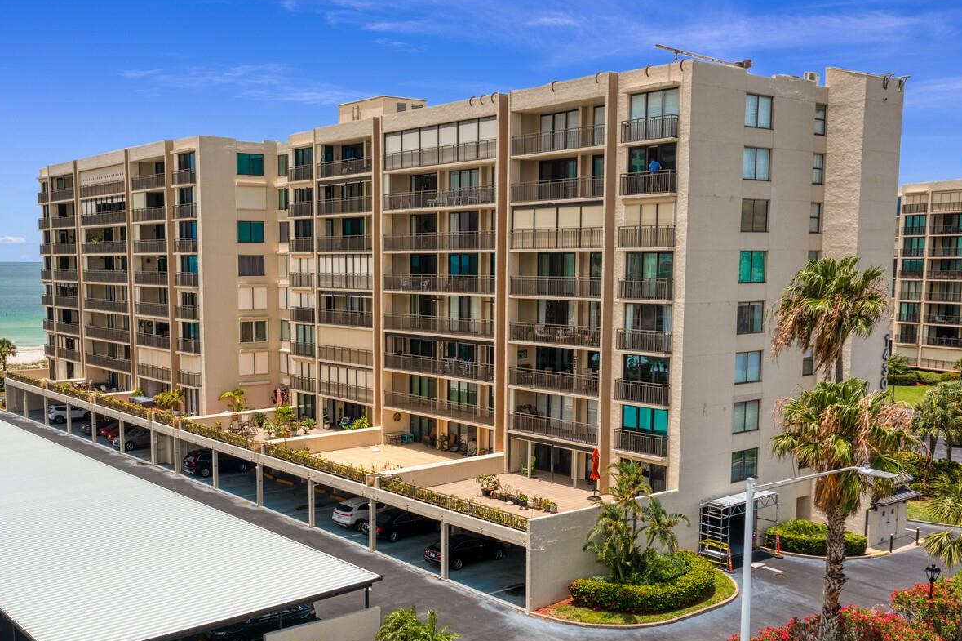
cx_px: 385
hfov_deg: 50.4
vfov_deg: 34.9
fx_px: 1015
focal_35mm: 38
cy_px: 387
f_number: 5
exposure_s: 1/1000
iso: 100
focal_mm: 10.26
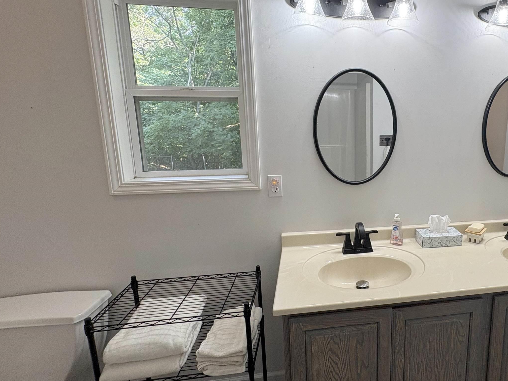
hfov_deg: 75.2
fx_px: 308
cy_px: 174
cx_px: 358
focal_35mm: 21
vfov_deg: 63.3
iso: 125
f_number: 2.2
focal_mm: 2.22
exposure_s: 1/120
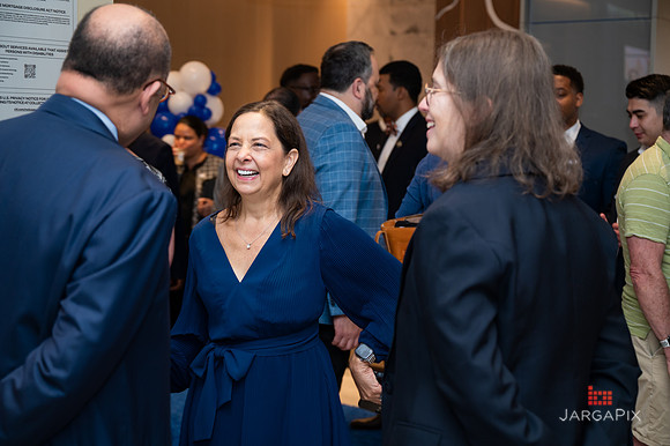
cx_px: 335
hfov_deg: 34.3
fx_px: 1086
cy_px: 223
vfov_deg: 23.2
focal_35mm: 58
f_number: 3.5
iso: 640
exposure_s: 1/160
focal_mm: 58
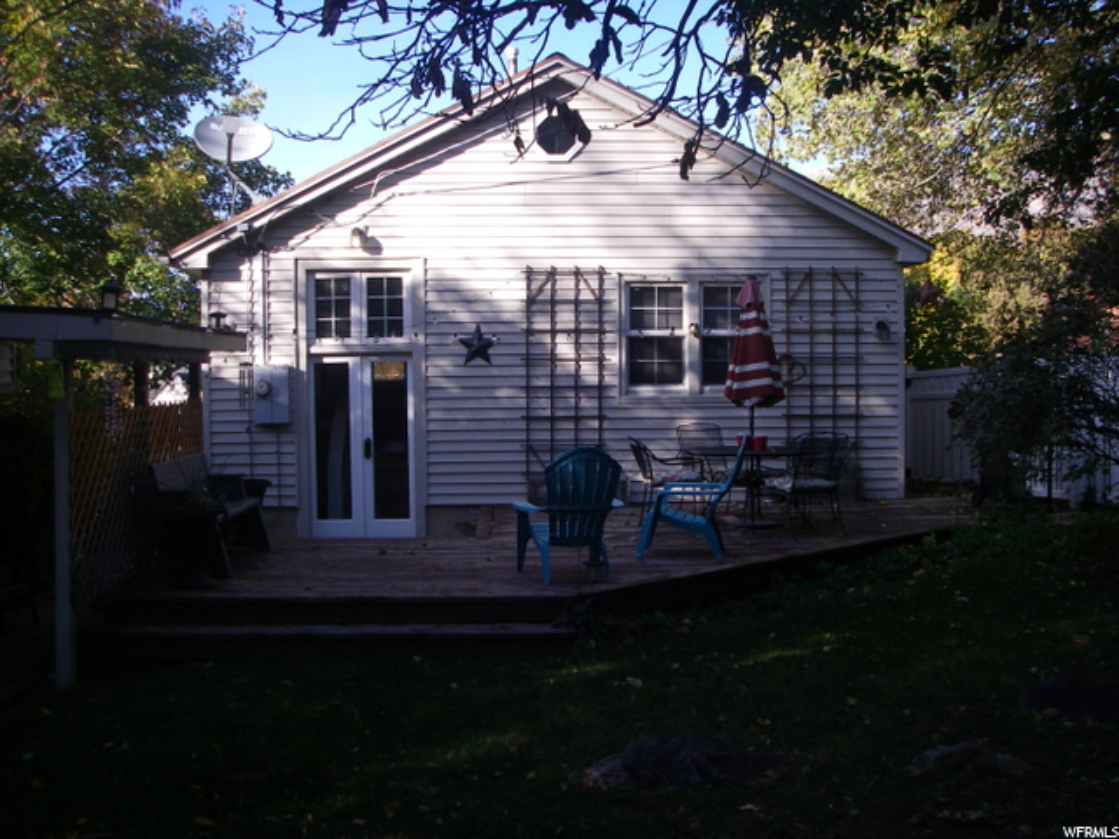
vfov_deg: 37.7
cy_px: 420
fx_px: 1228
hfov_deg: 49.0
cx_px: 560
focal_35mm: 38
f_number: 3.3
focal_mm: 6.3
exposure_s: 1/320
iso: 80
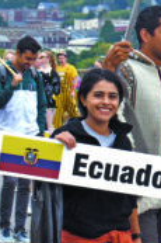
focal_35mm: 228
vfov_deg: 9.0
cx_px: 433
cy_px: 115
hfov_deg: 5.7
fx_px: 1534
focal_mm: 35
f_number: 9
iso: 200
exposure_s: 1/320
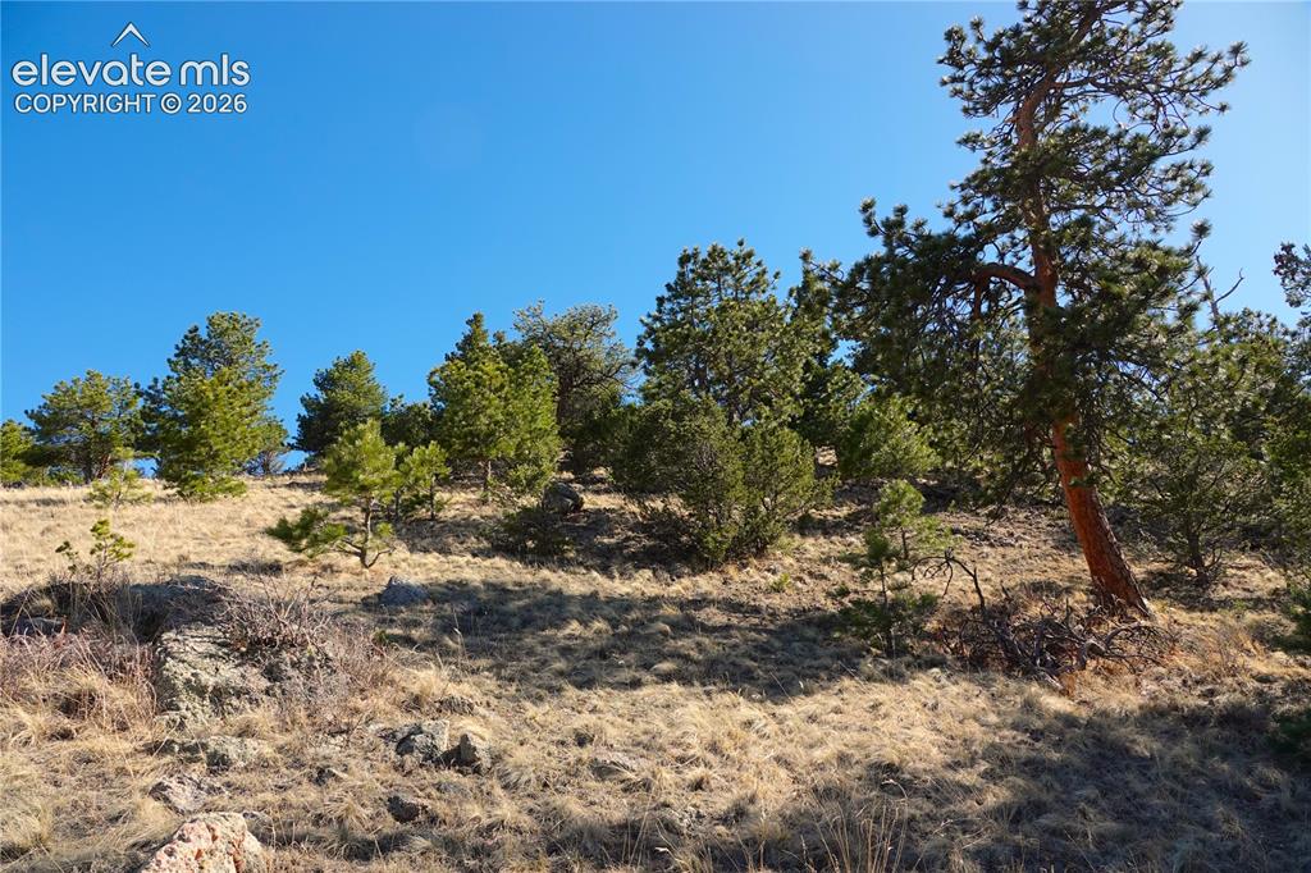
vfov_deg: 53.1
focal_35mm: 24
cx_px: 656
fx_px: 874
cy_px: 436
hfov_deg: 73.8
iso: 100
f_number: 4
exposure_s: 1/400
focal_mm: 8.8
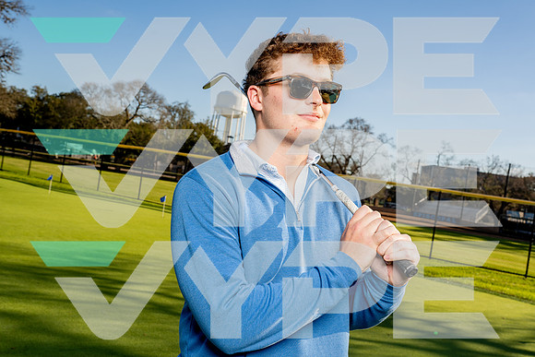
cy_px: 178
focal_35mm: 35
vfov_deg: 37.9
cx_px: 268
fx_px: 520
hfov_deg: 54.4
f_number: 8
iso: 100
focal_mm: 35
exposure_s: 1/250
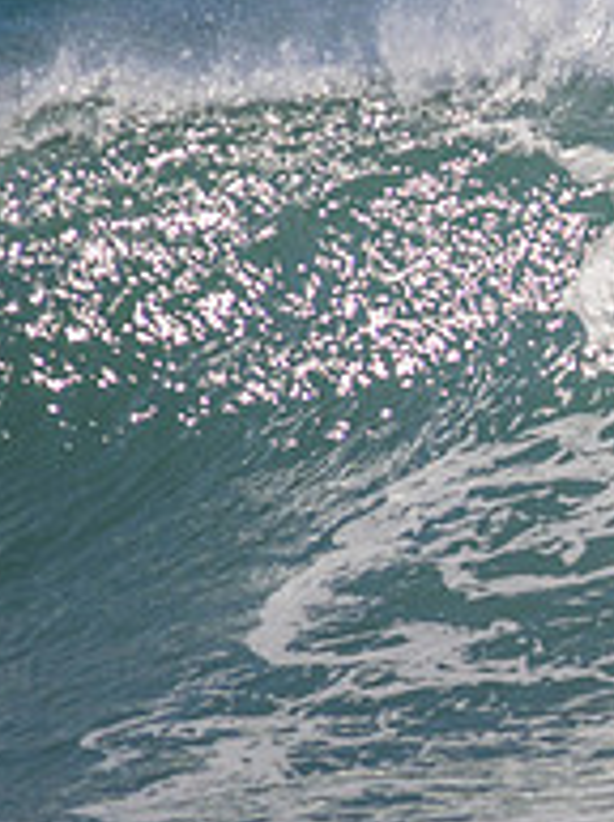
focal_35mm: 2318
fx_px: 55003
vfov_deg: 0.9
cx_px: 1168
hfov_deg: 0.6
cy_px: 373
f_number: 11
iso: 720
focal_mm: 800
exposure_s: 1/2000
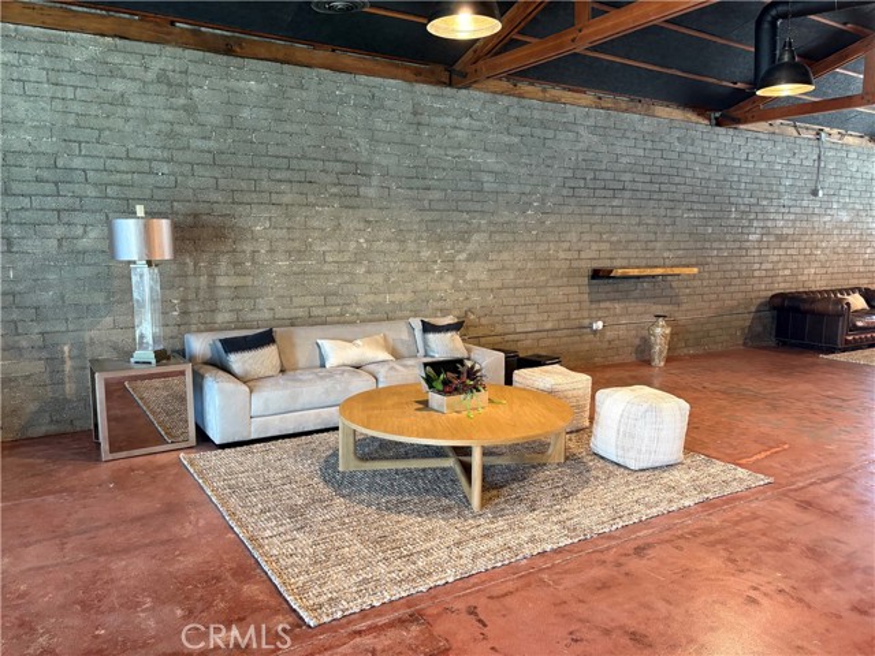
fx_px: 657
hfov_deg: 67.3
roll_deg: -0.4
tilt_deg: -7.7
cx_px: 438
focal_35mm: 26
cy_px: 328
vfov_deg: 53.1
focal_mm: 5.96
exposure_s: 1/60
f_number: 1.6
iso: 250
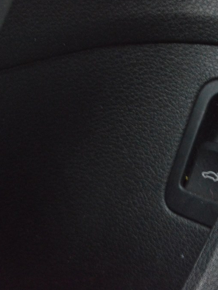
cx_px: 199
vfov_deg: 17.3
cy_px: 144
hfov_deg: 12.9
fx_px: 957
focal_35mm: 114
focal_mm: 52
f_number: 20
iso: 6400
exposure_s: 1/15
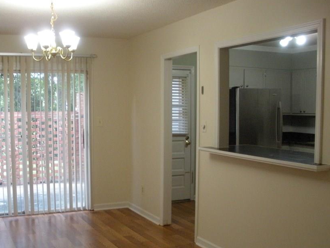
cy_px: 145
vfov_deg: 32.1
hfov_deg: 42.0
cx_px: 146
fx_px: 429
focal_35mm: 45
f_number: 3.5
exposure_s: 1/57.7
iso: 400
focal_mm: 6.3
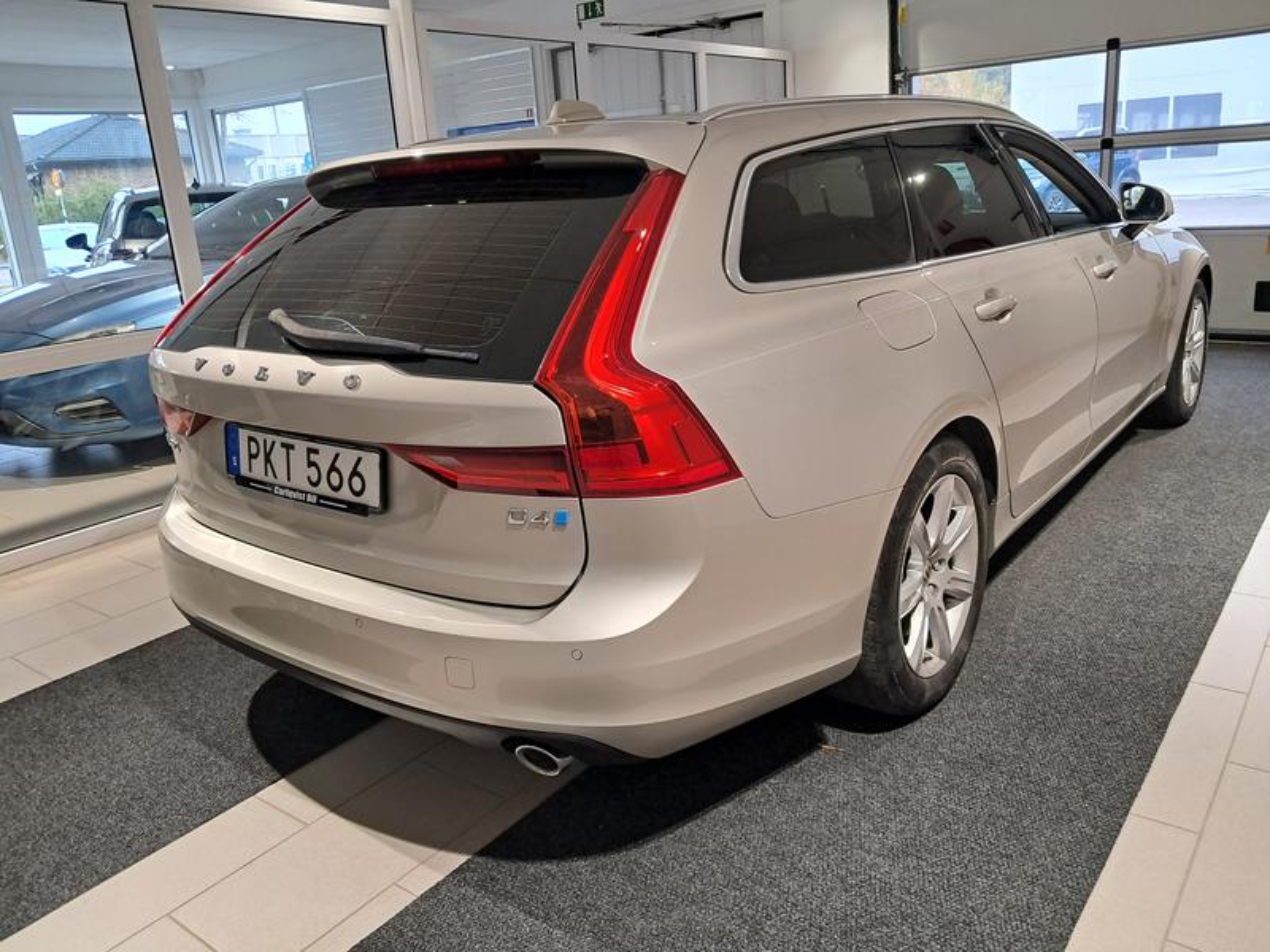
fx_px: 991
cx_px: 635
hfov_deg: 65.3
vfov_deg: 51.4
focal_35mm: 27
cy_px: 476
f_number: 1.8
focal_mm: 4
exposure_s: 1/60
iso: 200
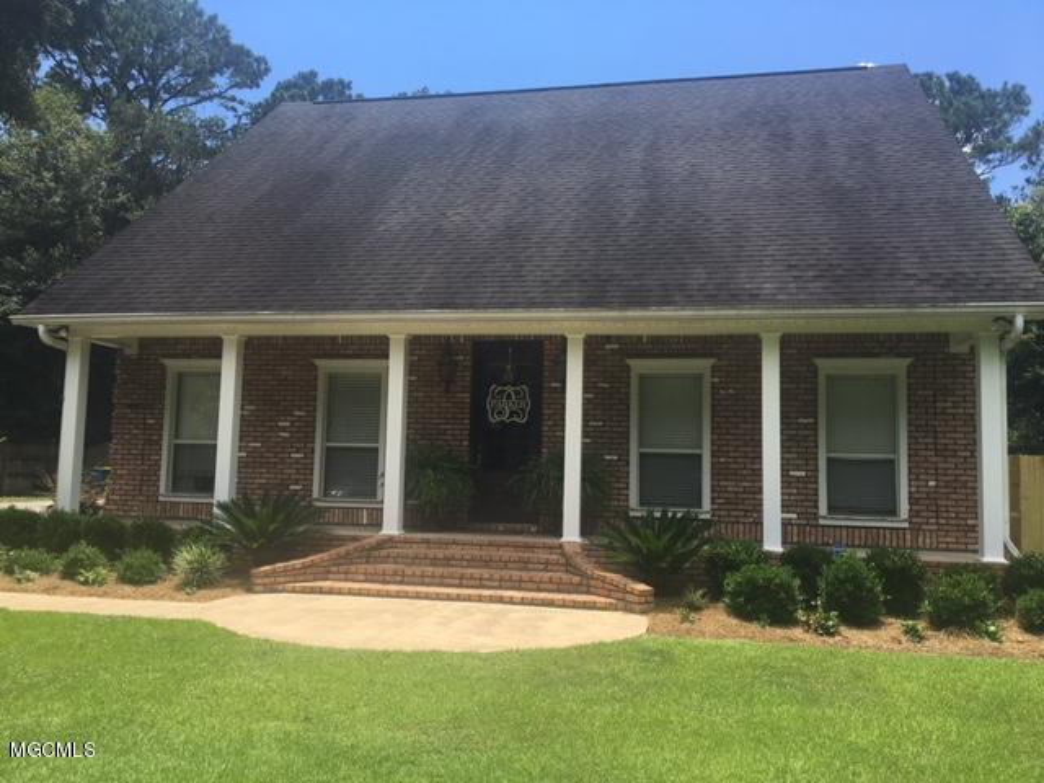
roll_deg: -0.3
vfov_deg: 48.2
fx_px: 875
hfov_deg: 61.7
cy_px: 392
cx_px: 522
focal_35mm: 29
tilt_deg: +5.9
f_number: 2.2
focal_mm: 4.15
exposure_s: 1/1040
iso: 25
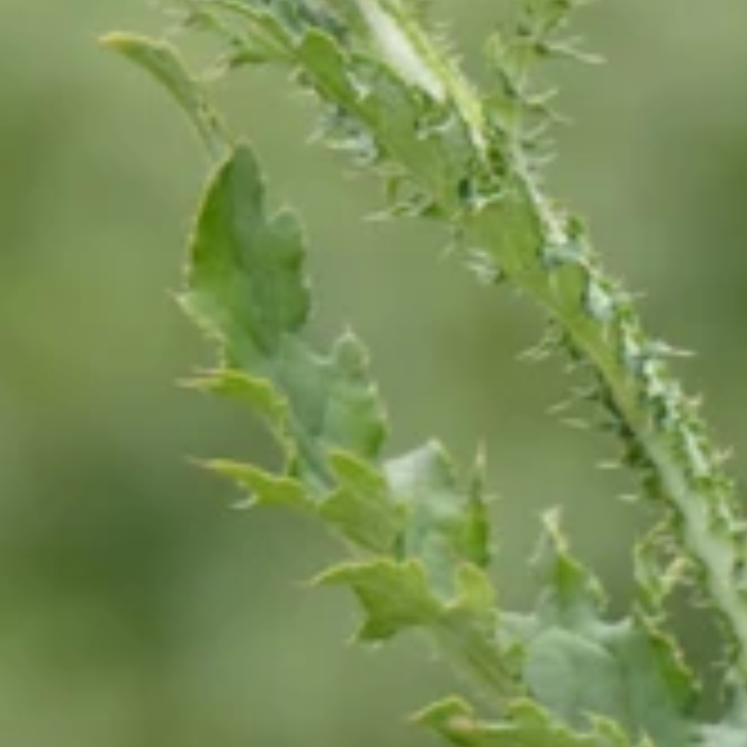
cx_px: 504
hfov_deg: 1.2
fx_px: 34376
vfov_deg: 1.2
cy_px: -144
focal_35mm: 1408
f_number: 5.6
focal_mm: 74
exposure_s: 1/125
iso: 80
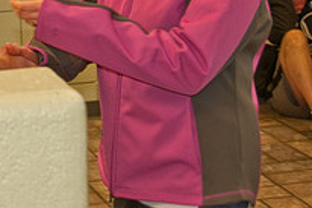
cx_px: 36
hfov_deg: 15.0
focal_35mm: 135
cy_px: -77
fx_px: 1169
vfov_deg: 9.9
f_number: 4
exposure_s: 1/60
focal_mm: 32
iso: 400
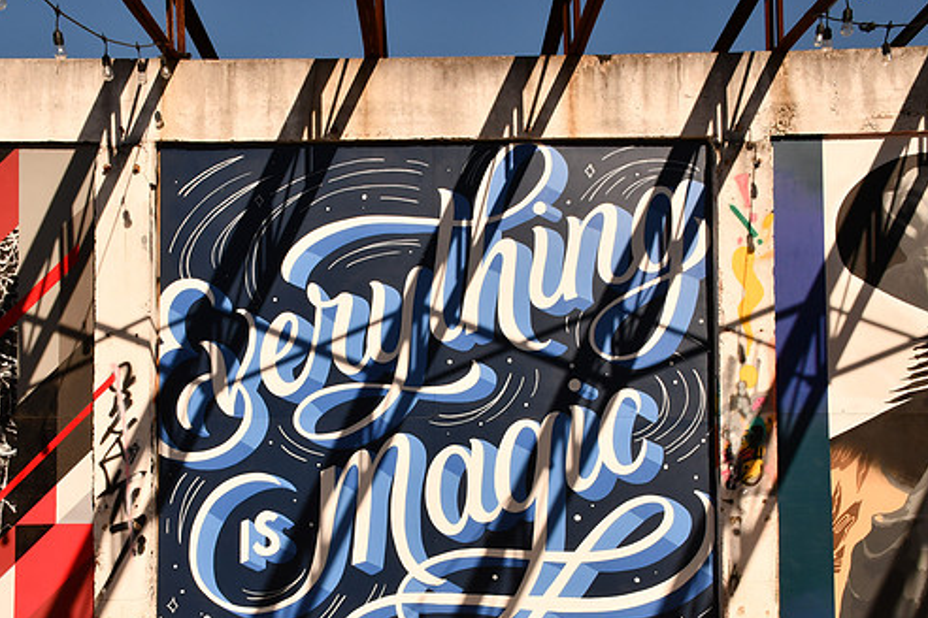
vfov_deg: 29.2
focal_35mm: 46
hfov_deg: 42.7
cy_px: 355
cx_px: 436
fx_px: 1186
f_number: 22
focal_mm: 26
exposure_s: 1/400
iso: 400
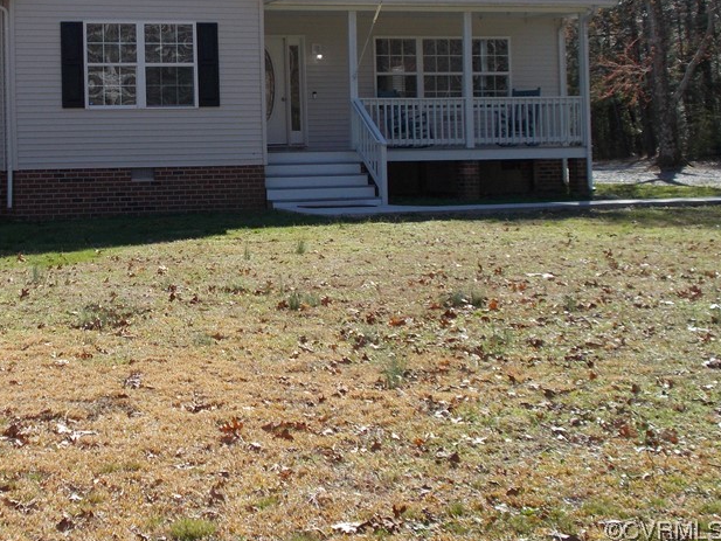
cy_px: 102
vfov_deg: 19.9
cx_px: 131
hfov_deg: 26.1
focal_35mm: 73
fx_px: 1521
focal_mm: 7.9
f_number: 4.2
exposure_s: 1/500
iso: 80
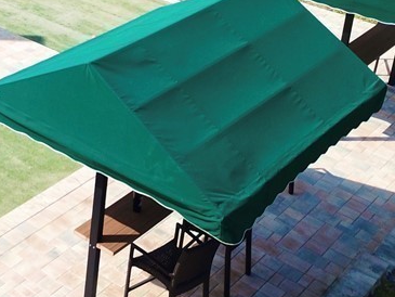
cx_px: -73
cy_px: -56
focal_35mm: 73
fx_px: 833
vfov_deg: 19.1
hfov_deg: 24.3
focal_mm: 4.73
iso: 100
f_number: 2.2
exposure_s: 1/1078
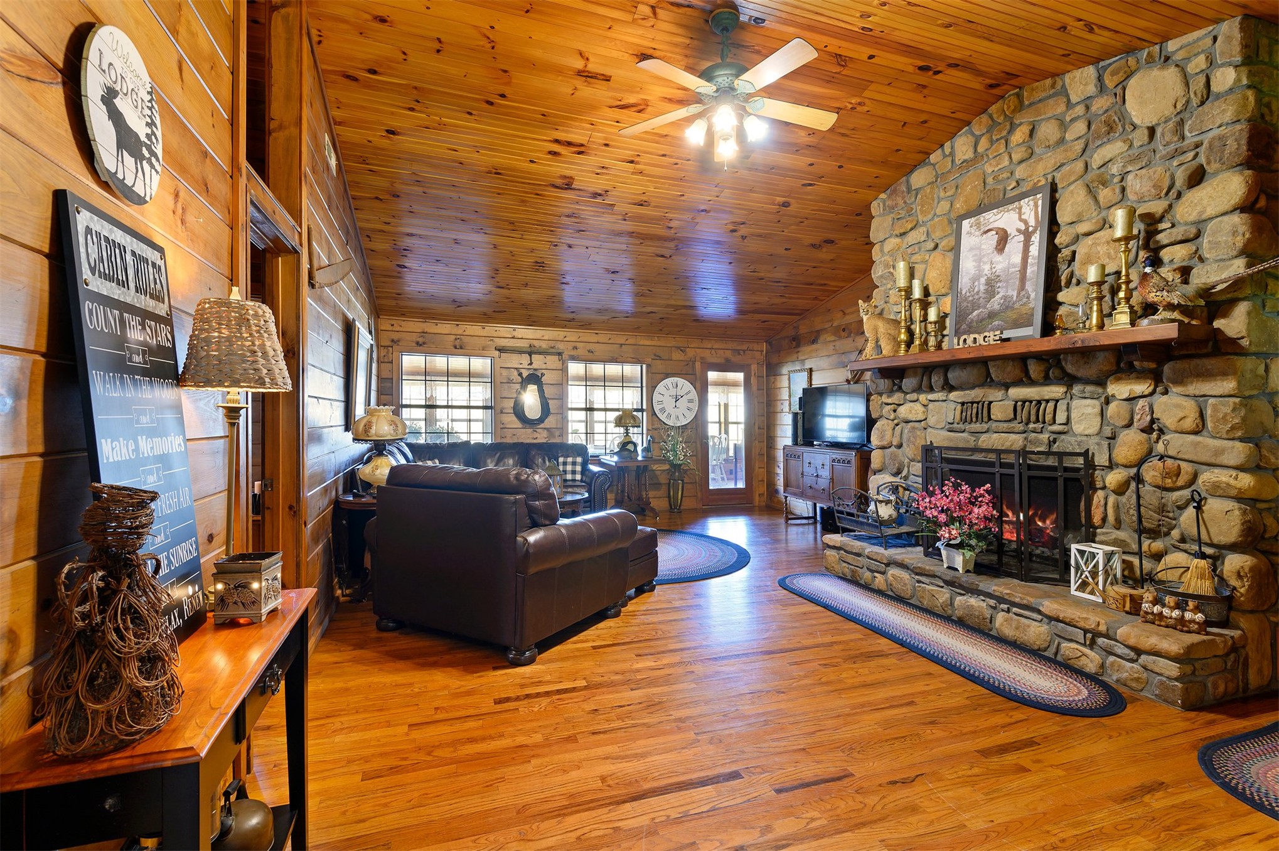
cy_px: 426
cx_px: 640
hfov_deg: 96.8
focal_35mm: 16
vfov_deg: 73.6
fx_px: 568
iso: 200
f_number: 7.1
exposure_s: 1.3
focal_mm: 16
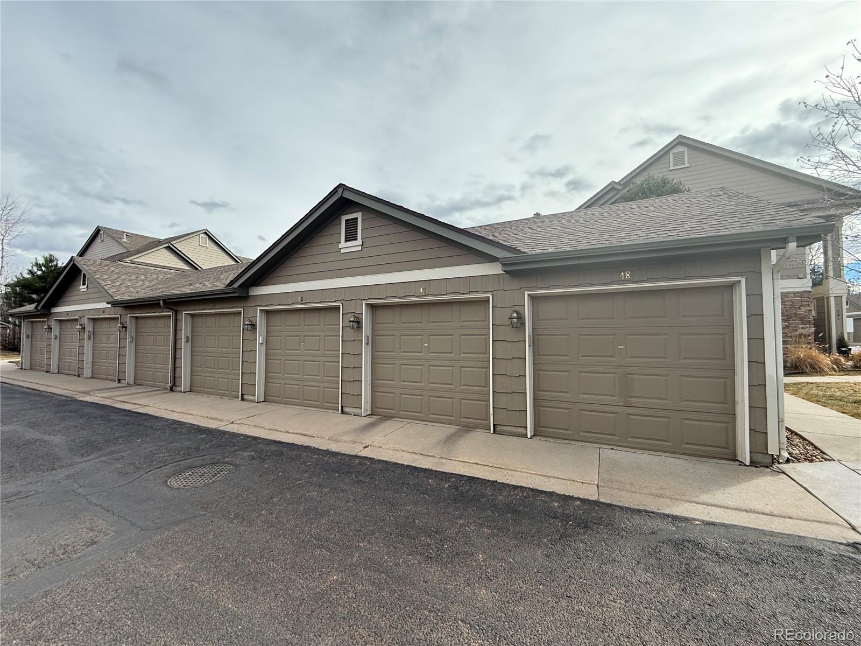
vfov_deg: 85.7
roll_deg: -0.6
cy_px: 323
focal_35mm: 14
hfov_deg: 102.1
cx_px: 430
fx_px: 348
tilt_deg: +4.7
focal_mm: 2.22
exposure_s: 1/1105
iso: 64
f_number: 2.2
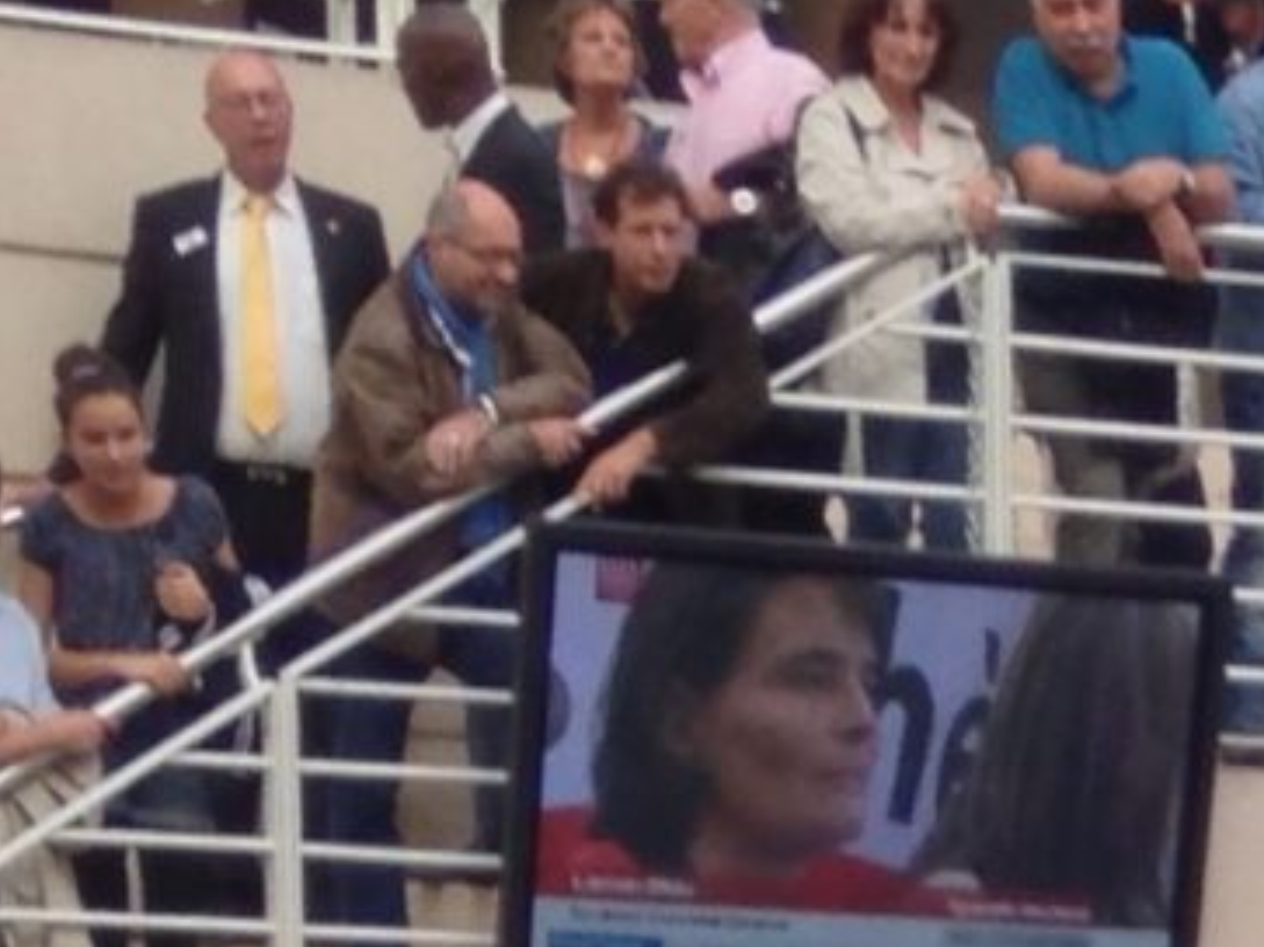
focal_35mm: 233
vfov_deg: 5.9
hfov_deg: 8.2
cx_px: 2392
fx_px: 8505
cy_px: 2827
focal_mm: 4.12
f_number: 2.4
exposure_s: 1/60
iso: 64
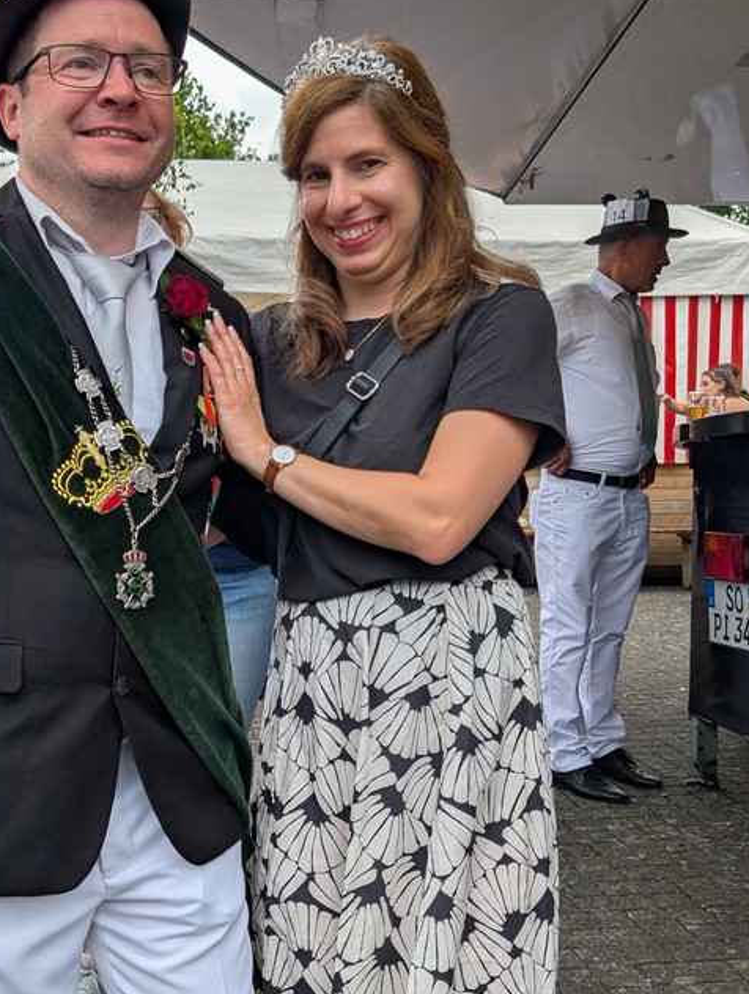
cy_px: 588
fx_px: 1180
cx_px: 221
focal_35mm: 41
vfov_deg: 45.5
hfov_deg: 34.7
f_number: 1.68
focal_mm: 6.9
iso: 22
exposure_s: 1/333
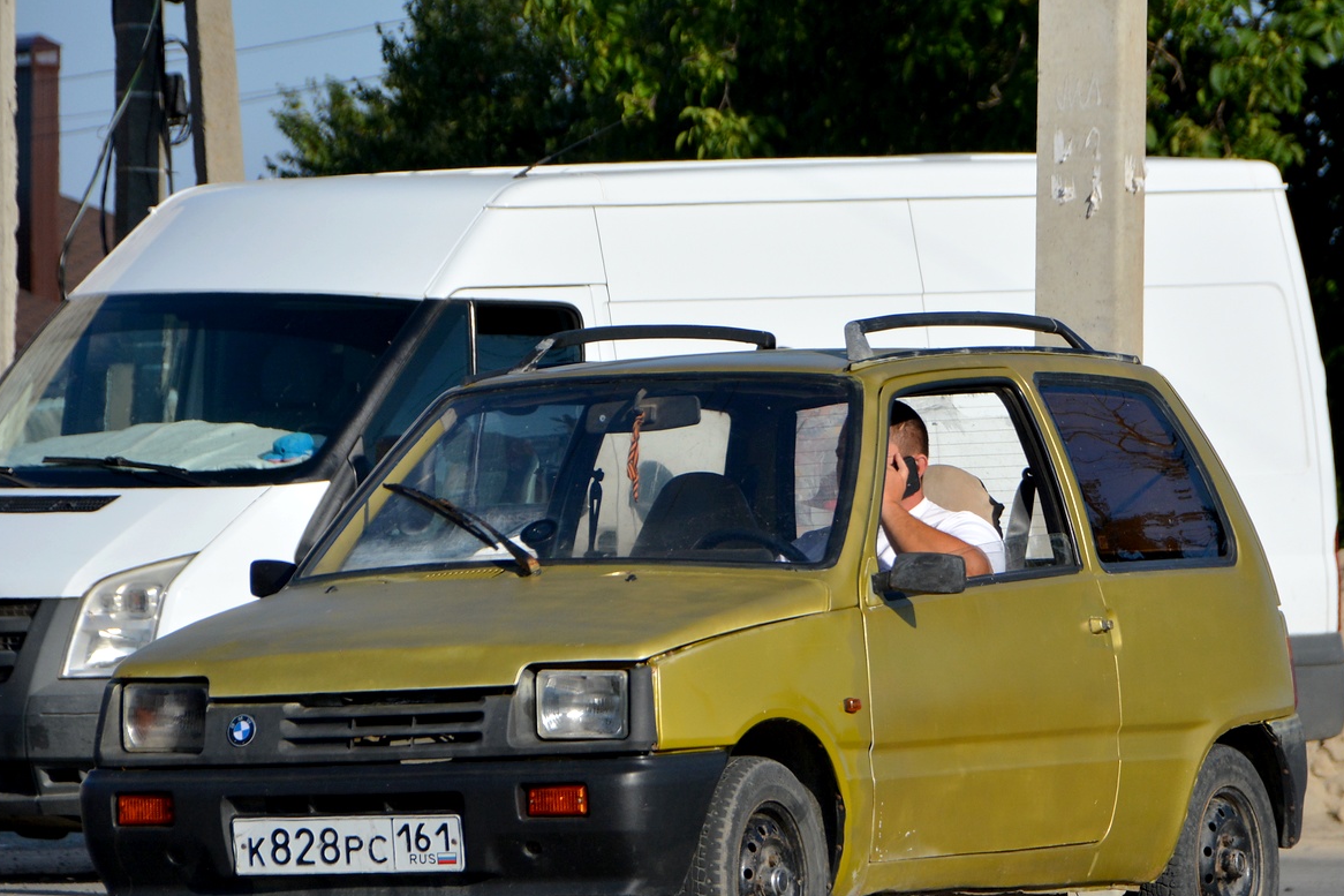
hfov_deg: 5.8
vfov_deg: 3.9
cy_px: 515
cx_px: 665
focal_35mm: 357
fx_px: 13312
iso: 400
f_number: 7.1
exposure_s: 1/2000
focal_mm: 185
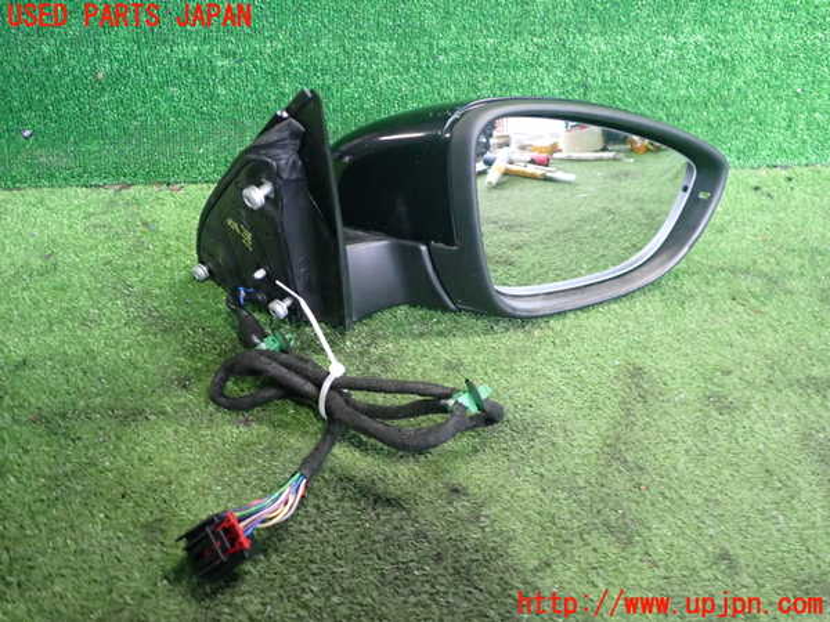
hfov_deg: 60.0
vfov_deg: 46.8
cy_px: 311
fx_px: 719
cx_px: 415
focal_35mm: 30
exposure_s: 1/30
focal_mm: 5.4
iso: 640
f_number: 2.3
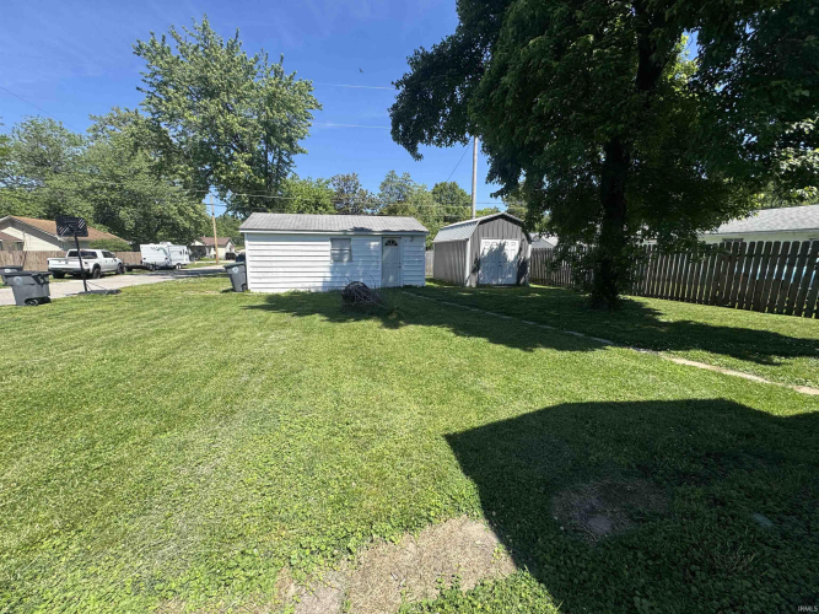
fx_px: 331
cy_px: 307
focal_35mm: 14
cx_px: 410
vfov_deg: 85.7
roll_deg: -0.1
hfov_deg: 102.1
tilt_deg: -9.6
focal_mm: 2.22
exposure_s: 1/1217
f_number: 2.2
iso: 50
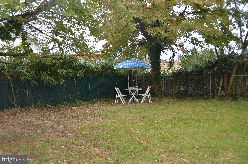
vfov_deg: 36.7
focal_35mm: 36
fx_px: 247
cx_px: 124
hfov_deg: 53.2
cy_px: 82
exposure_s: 1/250
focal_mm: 24
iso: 180
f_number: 4
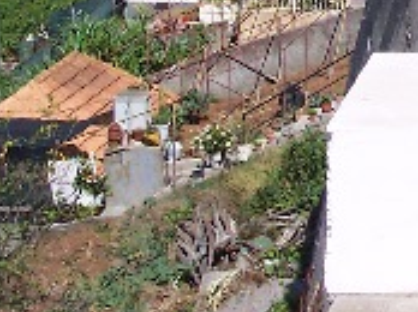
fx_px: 2110
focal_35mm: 175
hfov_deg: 10.8
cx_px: 673
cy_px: -362
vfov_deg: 8.0
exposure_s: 1/1000
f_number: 4.8
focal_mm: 8
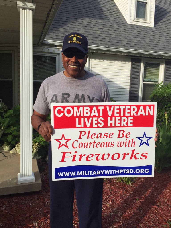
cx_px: 86
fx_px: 191
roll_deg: -2.3
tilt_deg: -5.2
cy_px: 114
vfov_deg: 61.7
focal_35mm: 29
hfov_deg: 48.2
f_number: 2.2
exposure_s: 1/1582
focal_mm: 4.15
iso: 32
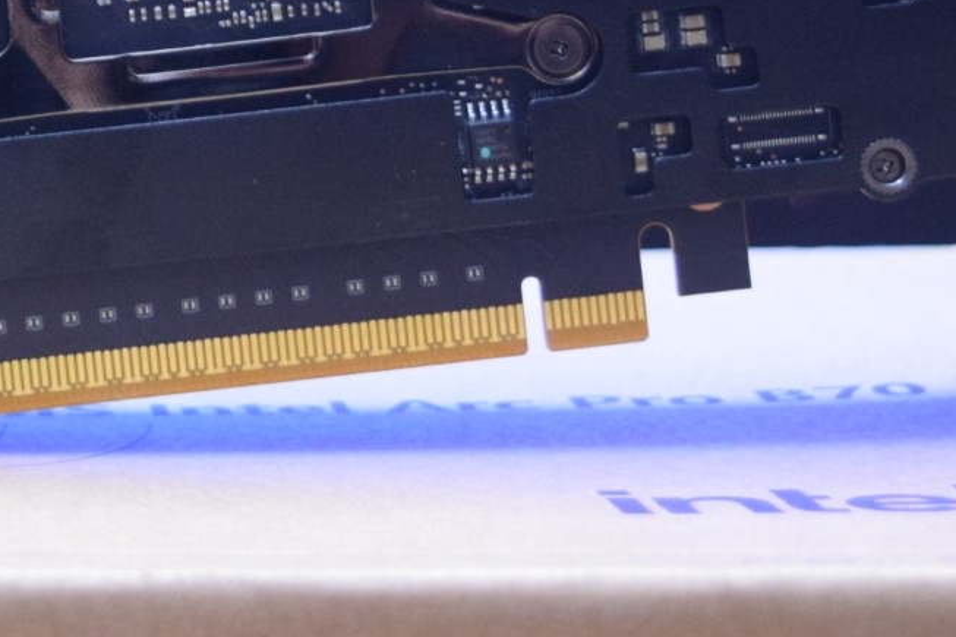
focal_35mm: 174
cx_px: -157
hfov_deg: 11.6
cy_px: -217
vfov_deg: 7.8
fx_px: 4610
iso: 1600
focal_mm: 35
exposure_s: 1/10
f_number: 5
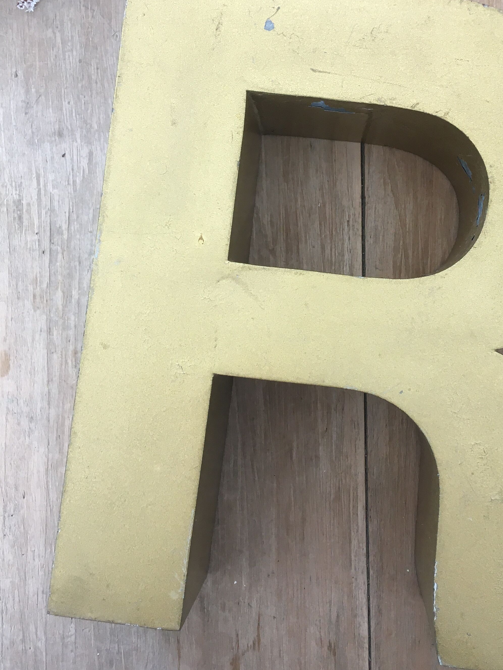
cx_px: 309
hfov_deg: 32.7
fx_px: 852
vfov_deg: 42.8
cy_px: 278
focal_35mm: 44
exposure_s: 1/33
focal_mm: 4.15
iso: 25
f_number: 2.2
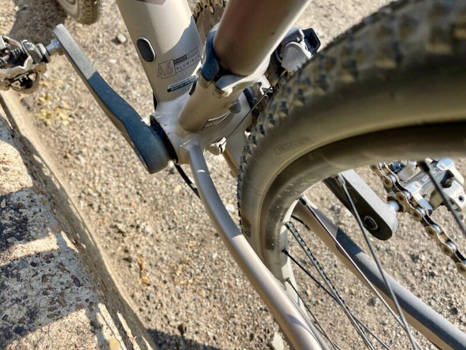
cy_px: 175
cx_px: 233
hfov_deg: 67.3
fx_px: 350
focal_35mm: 26
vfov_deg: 53.1
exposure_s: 1/1353
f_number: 1.6
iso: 32
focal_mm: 5.1
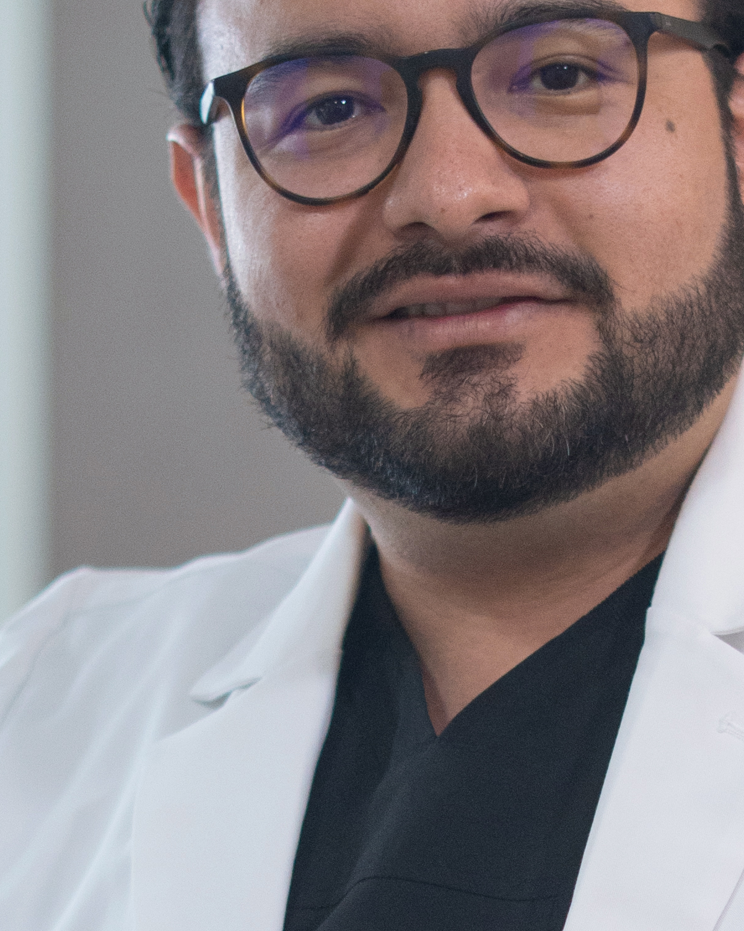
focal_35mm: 219
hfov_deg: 7.1
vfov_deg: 8.7
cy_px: 1041
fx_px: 6030
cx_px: 587
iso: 1250
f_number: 1.8
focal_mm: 50
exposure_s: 1/320
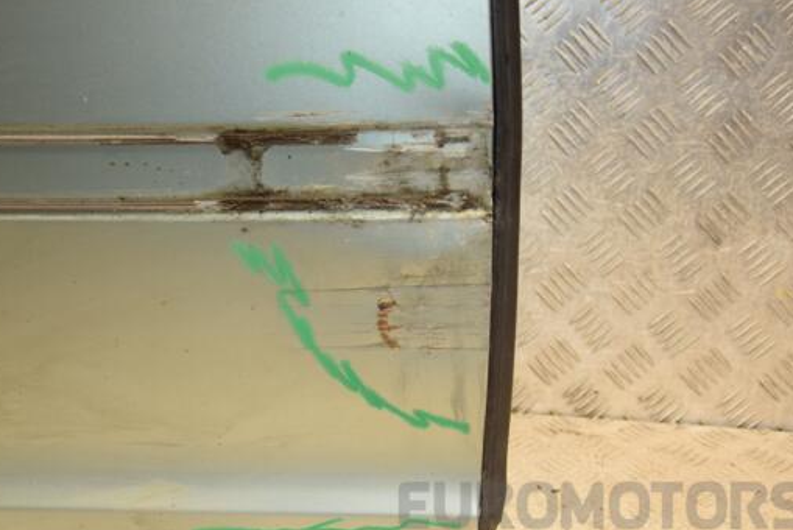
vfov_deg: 25.5
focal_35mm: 53
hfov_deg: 37.5
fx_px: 1168
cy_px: 298
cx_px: 369
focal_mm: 30
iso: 800
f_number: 5
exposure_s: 1/200
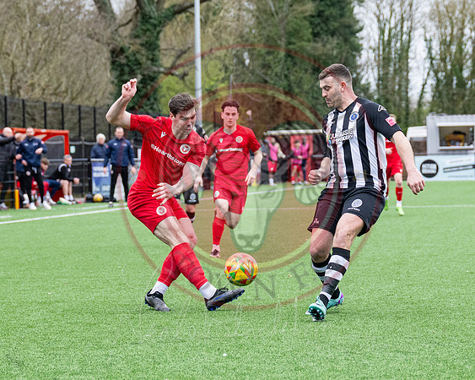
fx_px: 2488
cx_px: 197
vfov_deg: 8.7
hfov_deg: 10.9
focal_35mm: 177
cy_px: 155
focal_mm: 77
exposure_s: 1/1600
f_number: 4
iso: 800
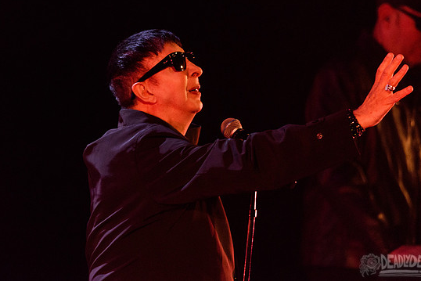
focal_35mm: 750
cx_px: 189
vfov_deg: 1.8
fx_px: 8773
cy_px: 106
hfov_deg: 2.7
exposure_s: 1/200
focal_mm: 600
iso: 4000
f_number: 6.3
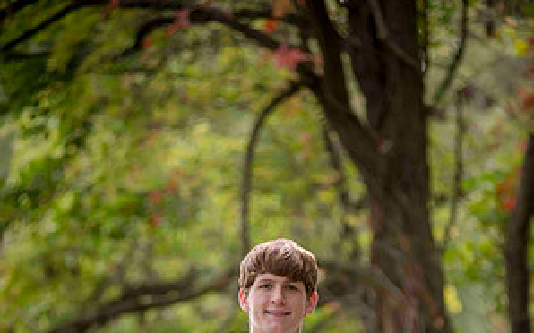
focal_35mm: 262
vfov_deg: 5.0
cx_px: 267
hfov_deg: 8.0
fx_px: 3812
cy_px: 390
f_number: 3.2
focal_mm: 170
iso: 800
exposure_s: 1/640
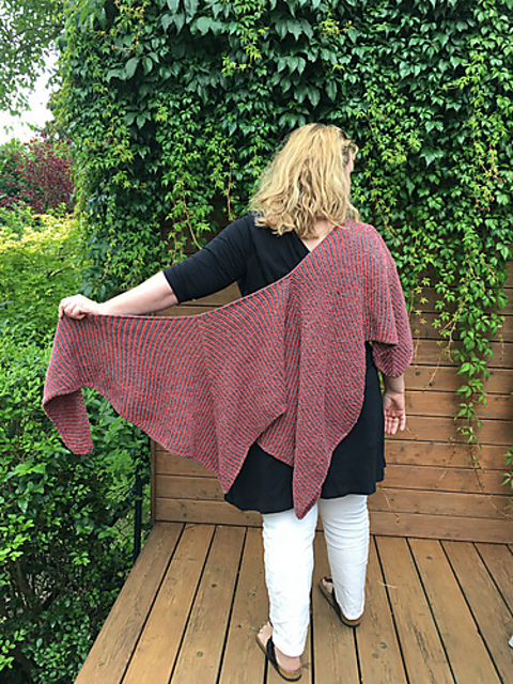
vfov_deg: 61.7
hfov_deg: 48.2
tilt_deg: -10.2
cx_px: 256
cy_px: 342
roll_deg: -0.4
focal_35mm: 29
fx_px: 573
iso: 40
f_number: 2.2
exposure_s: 1/100
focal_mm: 4.15
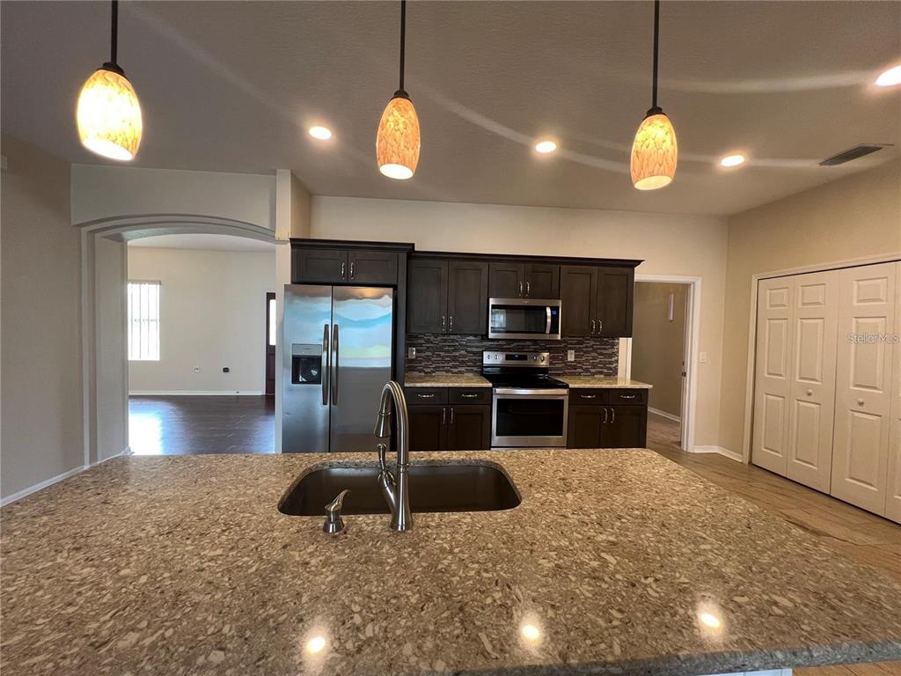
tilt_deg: -2.6
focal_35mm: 13
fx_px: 338
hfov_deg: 106.2
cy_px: 338
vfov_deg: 89.9
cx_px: 450
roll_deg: -1.5
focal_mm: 1.57
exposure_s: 1/60
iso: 200
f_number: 1.8
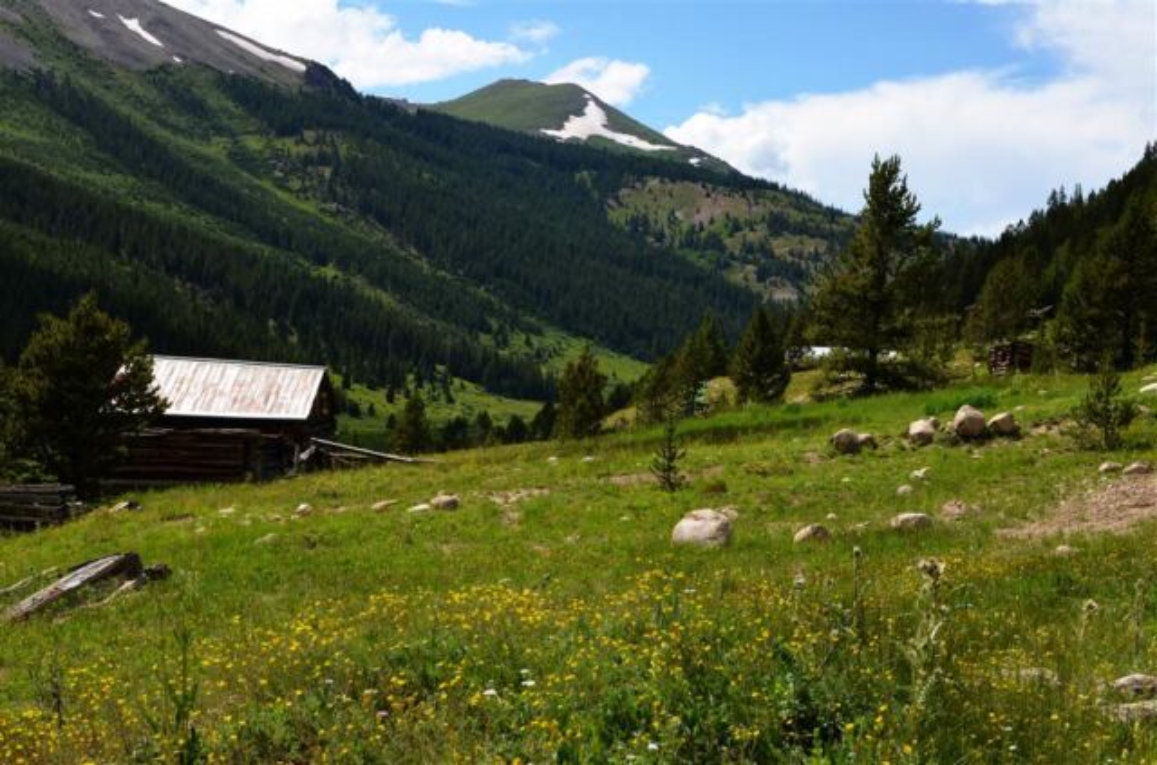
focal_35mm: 52
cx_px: 578
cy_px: 382
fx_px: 1683
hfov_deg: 37.9
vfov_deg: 25.6
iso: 100
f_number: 8
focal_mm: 35
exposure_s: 1/250
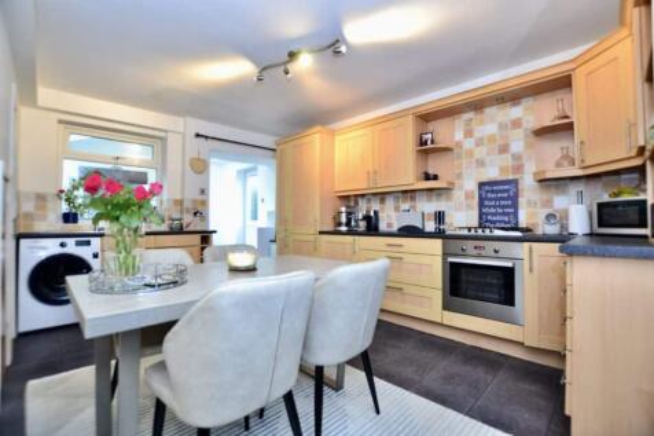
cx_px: 327
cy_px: 218
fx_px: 272
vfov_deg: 77.3
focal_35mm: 15
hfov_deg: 100.4
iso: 800
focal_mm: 10
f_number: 4
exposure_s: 1/60
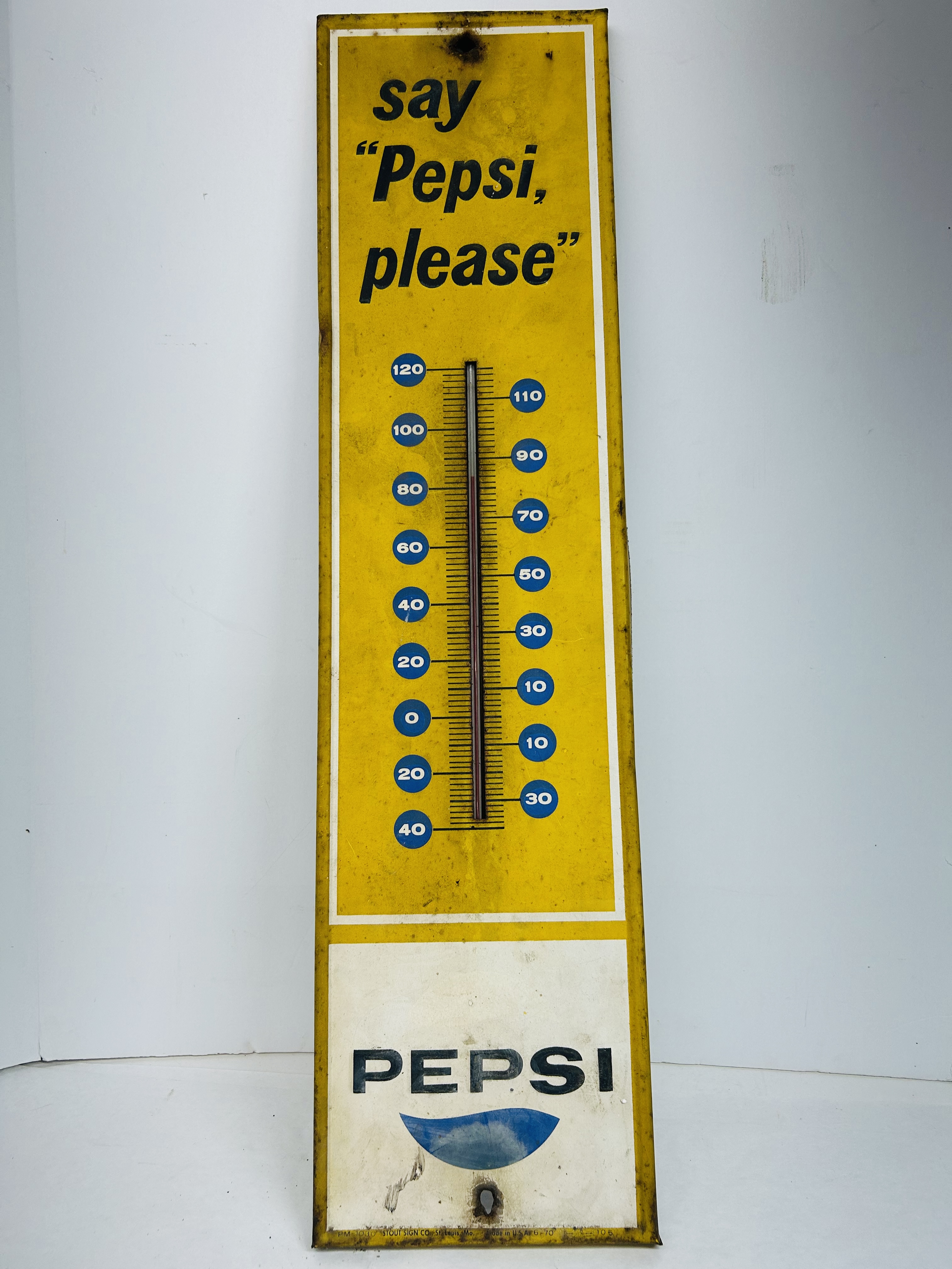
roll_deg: +0.4
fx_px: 953
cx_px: 476
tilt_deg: -12.9
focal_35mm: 26
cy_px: 634
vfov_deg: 67.3
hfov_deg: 53.1
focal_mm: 5.7
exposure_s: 1/377
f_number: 1.5
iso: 50
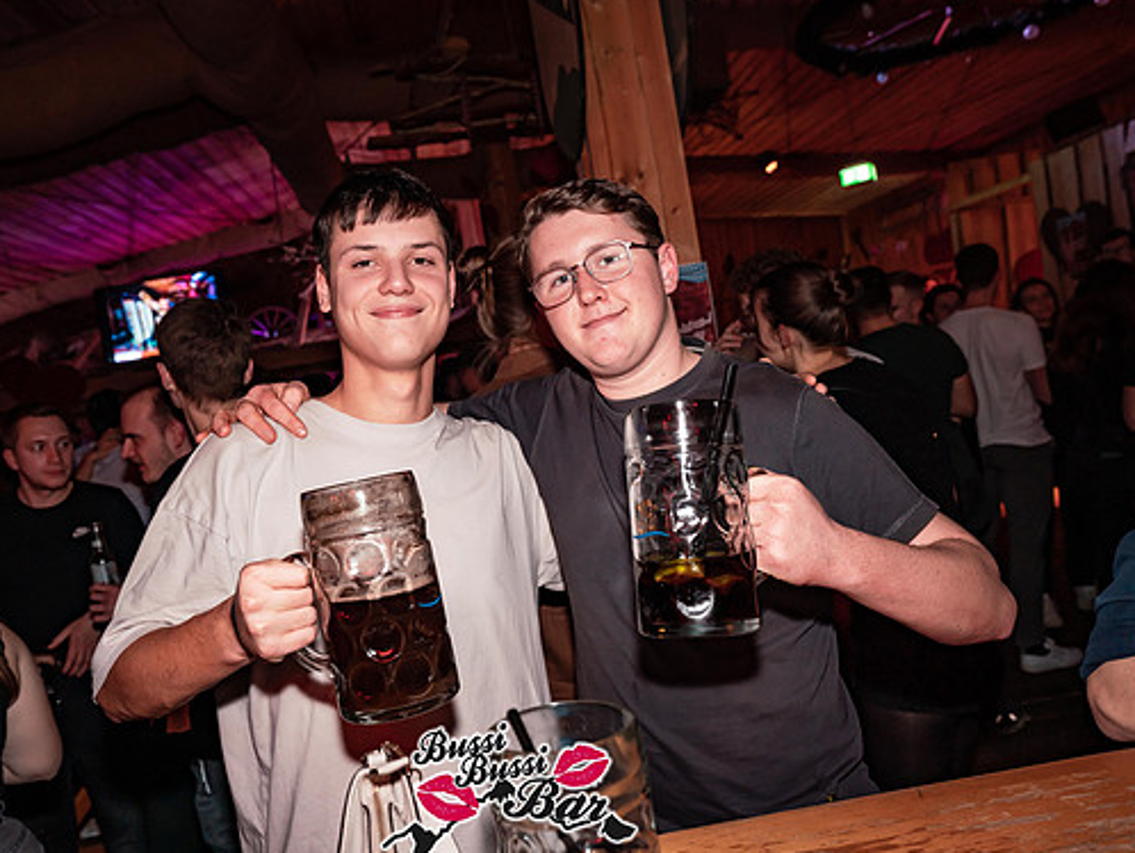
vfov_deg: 49.8
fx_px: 919
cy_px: 430
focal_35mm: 28
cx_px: 508
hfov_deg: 63.3
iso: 1600
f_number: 4.5
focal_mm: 25
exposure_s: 1/60
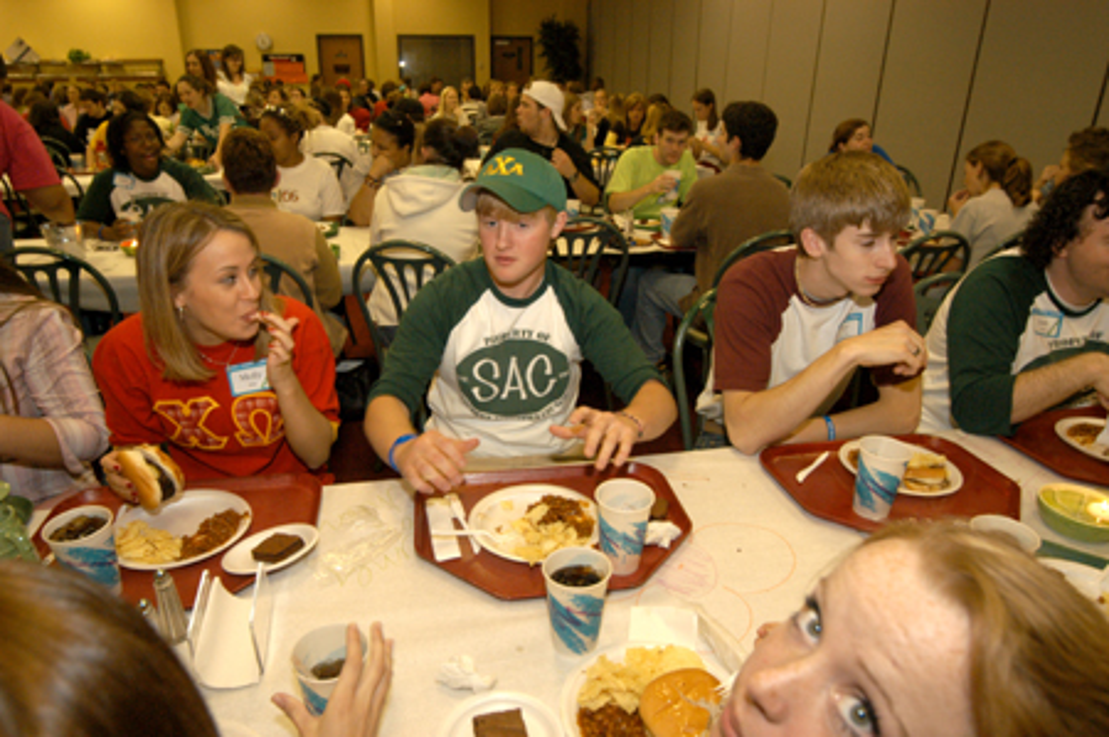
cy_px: 368
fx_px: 692
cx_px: 554
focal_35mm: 22
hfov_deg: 77.4
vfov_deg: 56.0
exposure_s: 1/60
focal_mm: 15
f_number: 5
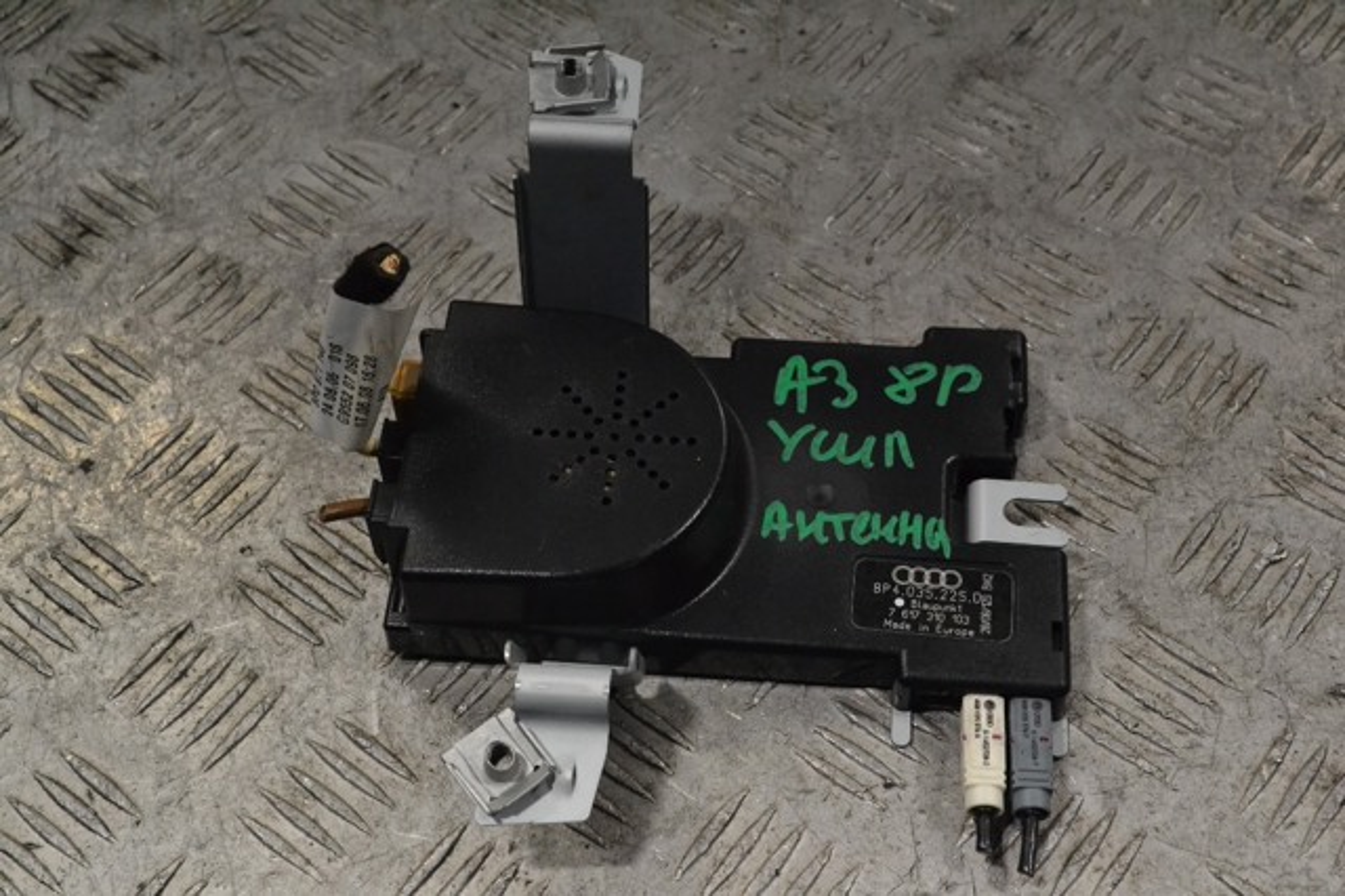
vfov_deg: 25.7
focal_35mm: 52
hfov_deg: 37.9
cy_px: 448
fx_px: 1960
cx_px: 672
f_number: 10
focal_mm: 35
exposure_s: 1/400
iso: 3200
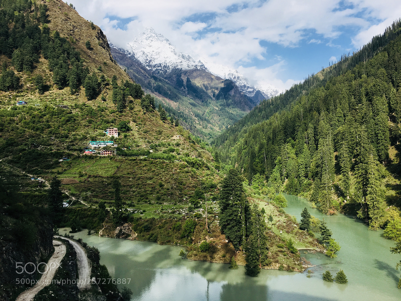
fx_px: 336
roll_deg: +0.9
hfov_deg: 61.7
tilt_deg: +2.3
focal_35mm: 29
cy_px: 150
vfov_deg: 48.2
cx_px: 200
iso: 25
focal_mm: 4.15
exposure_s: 1/1425
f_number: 2.2
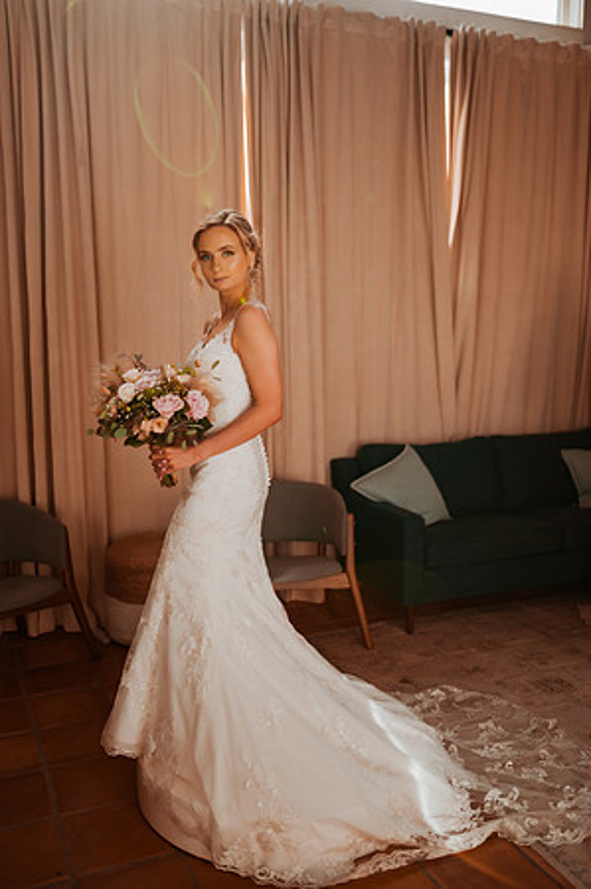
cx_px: 296
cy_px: 444
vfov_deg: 54.5
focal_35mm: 35
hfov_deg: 37.8
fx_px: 864
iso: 320
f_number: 1.8
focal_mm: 35
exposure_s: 1/1250
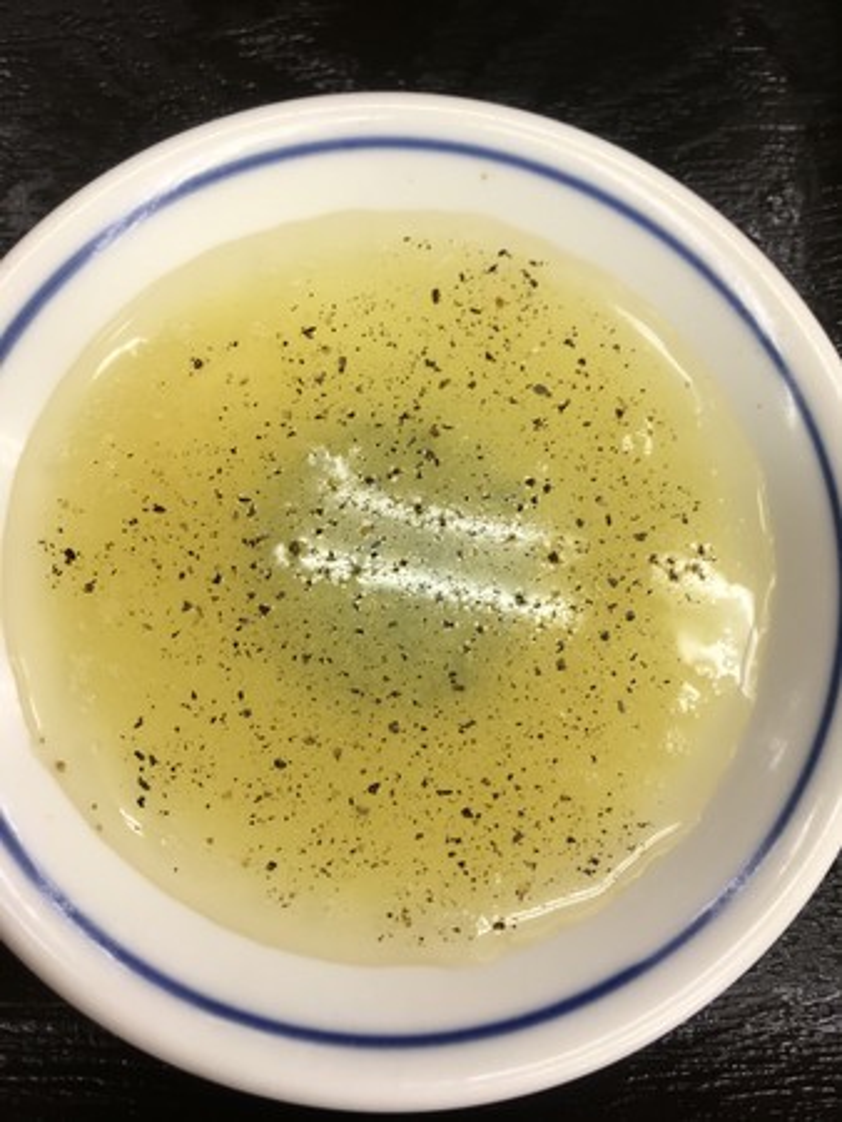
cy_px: 561
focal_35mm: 29
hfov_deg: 48.3
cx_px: 421
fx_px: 940
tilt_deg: -78.0
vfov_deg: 61.6
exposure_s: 1/50
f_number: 2.2
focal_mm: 4.15
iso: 32
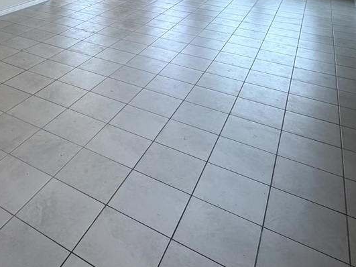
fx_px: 391
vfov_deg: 29.8
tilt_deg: -2.4
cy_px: -83
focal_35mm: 38
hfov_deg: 45.4
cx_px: 50
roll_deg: -1.1
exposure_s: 1/120
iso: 100
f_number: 2.2
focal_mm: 2.22
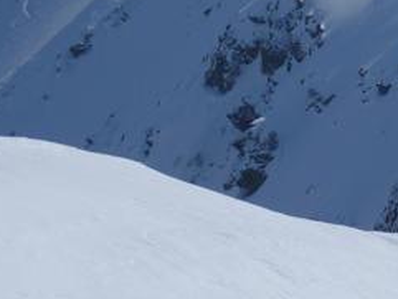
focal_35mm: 285
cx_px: 332
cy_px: -101
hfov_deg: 6.9
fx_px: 3278
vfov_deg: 5.2
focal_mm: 15.4
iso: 80
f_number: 16
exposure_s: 1/160
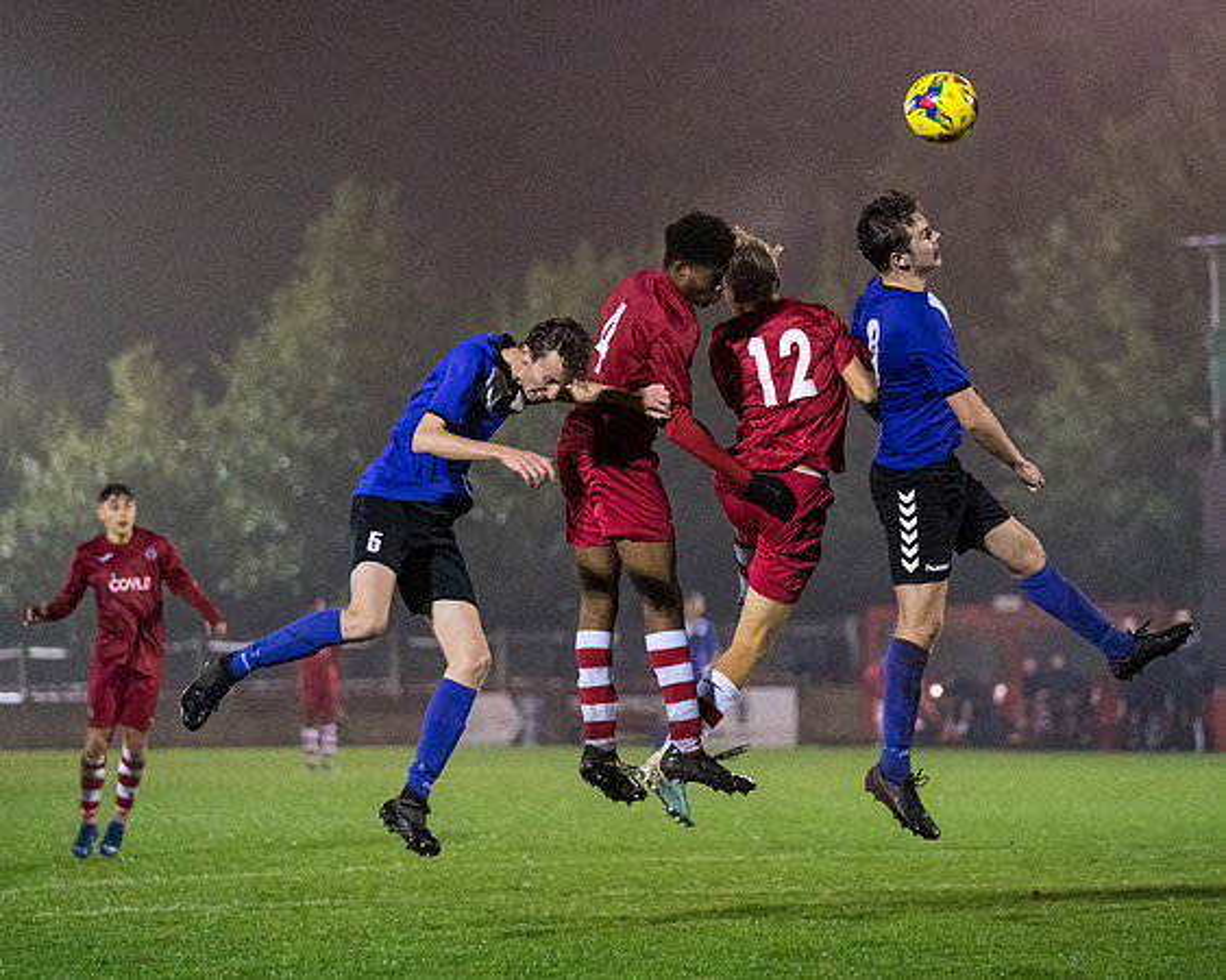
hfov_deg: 11.7
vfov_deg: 9.4
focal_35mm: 165
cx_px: 673
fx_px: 5990
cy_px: 461
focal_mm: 129
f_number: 2.8
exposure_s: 1/1250
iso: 6400
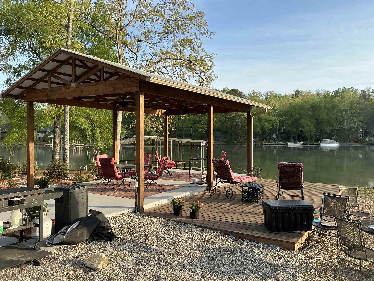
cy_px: 140
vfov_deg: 49.7
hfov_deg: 63.4
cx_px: 187
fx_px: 303
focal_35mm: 28
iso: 25
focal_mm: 3
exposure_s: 1/613
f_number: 1.8
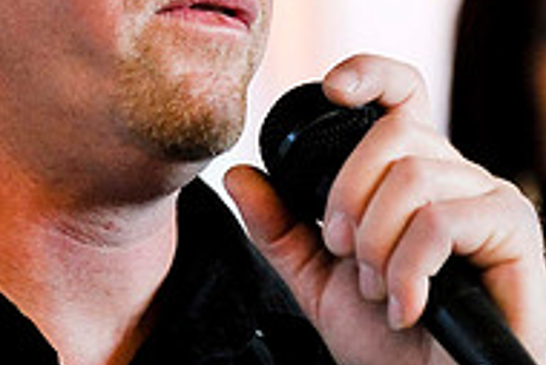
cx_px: 184
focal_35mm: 610
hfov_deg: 3.4
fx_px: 9258
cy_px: -37
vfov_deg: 2.3
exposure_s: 1/160
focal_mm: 200
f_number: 3.5
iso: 3200
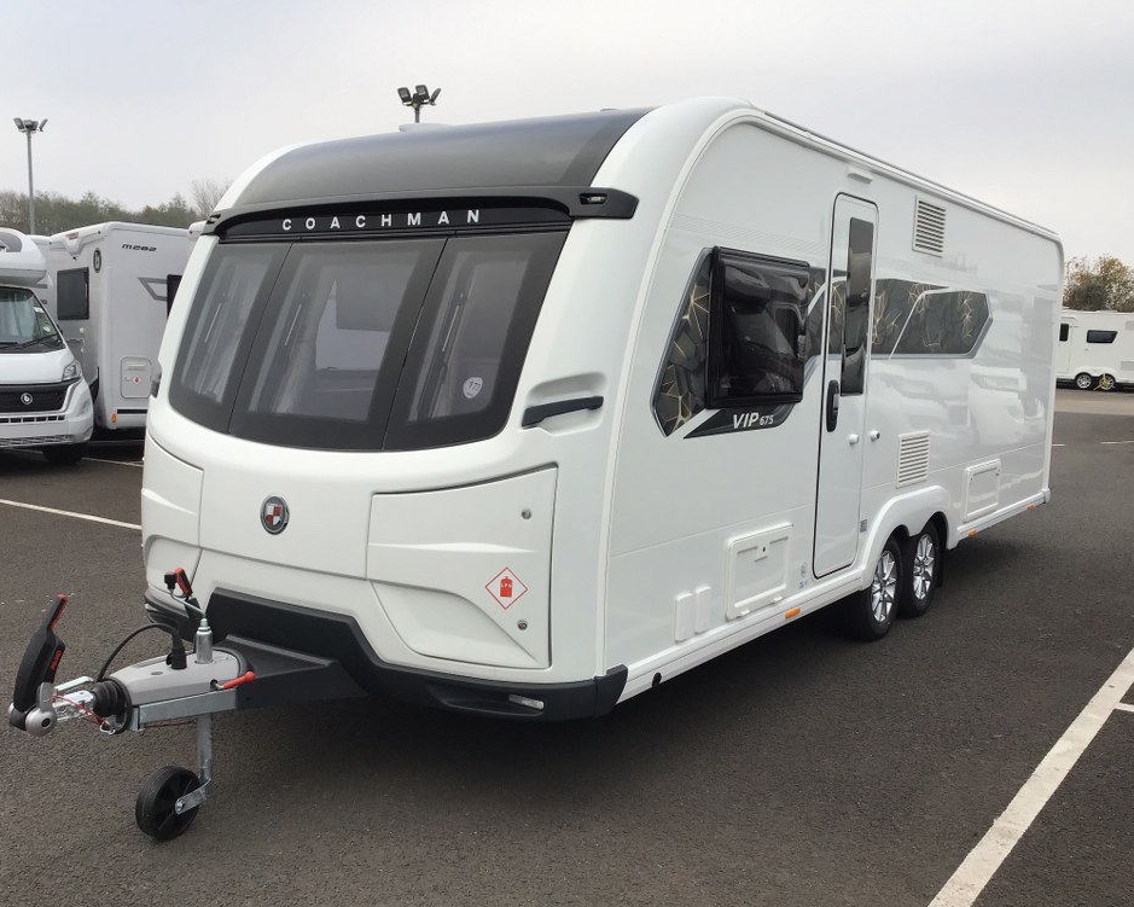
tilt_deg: -7.8
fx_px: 1107
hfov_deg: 54.2
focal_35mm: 33
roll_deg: -1.8
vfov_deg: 44.5
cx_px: 582
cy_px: 463
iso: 25
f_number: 2.4
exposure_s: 1/186
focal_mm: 3.3
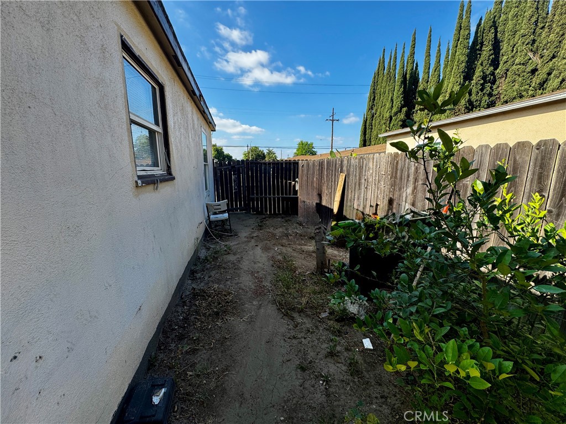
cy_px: 212
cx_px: 283
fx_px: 229
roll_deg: +0.4
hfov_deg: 102.1
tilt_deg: -10.8
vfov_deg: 85.7
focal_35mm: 14
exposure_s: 1/687
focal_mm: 2.22
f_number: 2.2
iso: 40
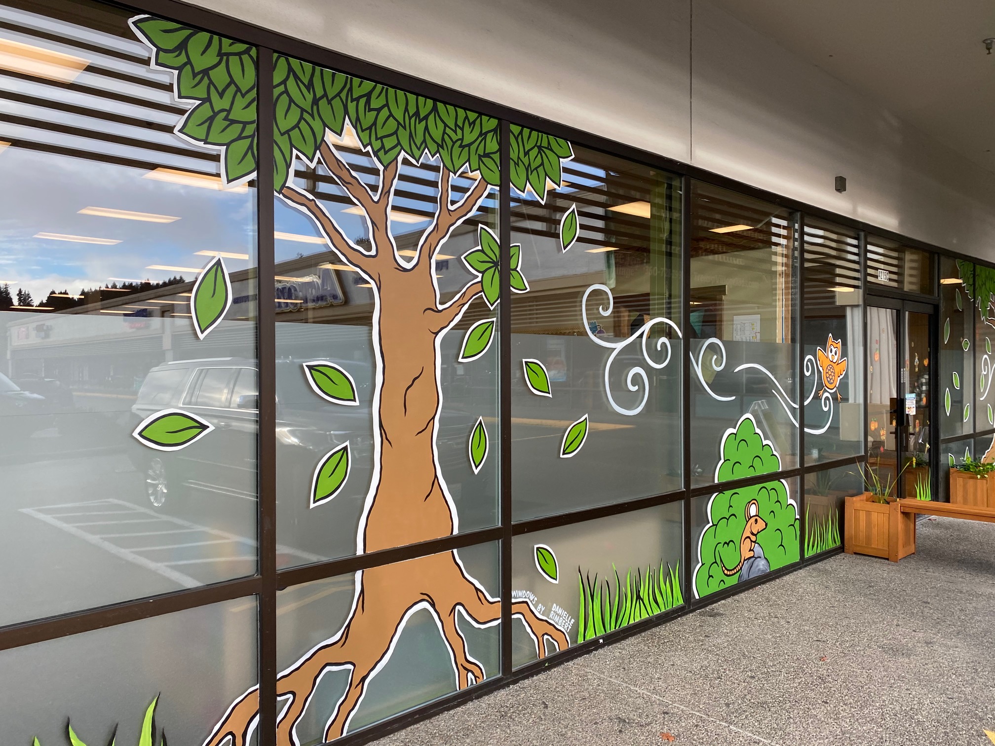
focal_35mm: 26
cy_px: 373
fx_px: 747
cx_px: 498
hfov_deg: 67.3
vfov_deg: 53.1
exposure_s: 1/312
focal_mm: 4.25
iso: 32
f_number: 1.8
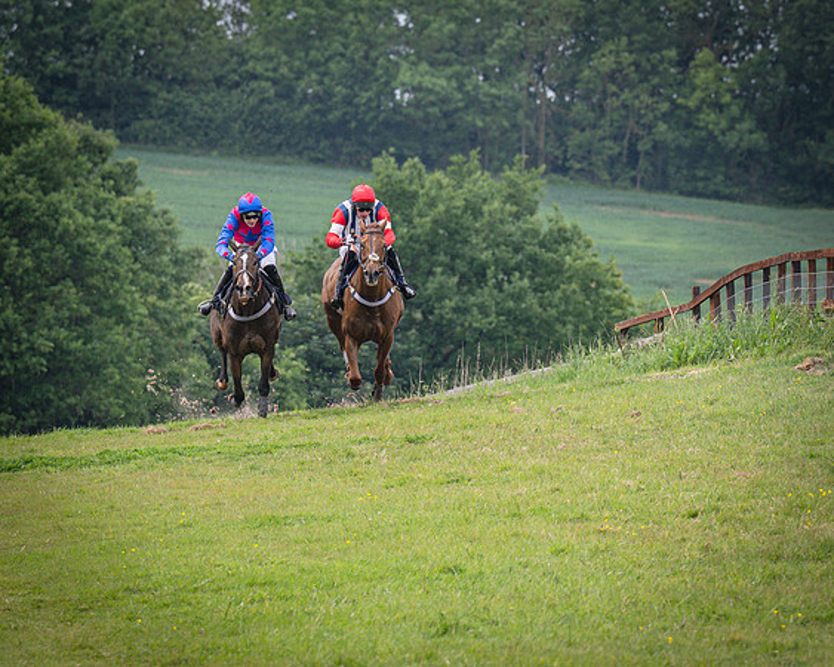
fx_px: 13013
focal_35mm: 527
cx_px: 431
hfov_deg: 3.7
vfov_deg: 2.9
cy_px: 266
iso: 400
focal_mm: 200
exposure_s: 1/1600
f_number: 5
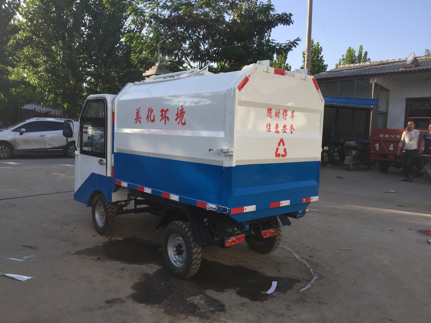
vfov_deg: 48.2
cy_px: 162
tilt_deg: -4.0
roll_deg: -2.7
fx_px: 361
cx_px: 216
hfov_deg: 61.7
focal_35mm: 29
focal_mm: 4.15
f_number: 2.2
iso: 32
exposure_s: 1/942
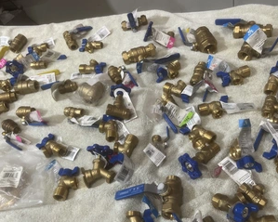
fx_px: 280
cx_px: 133
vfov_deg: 43.3
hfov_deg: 52.8
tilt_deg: -47.9
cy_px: 109
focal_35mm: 34
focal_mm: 5.1
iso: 100
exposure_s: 1/120
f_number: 1.6
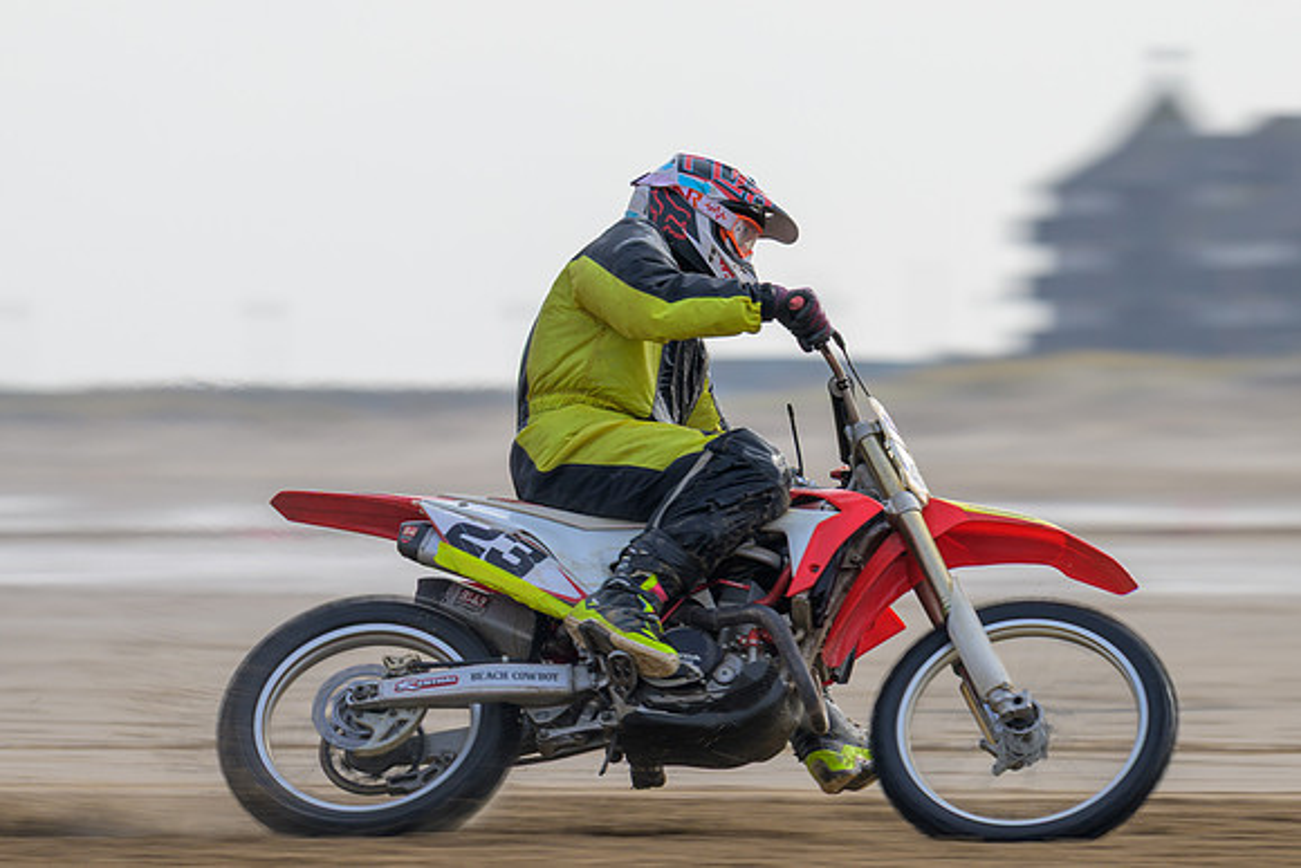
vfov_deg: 2.5
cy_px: 461
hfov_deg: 3.8
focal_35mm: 544
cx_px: 609
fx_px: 19678
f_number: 8
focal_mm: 340
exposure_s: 1/160
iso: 80
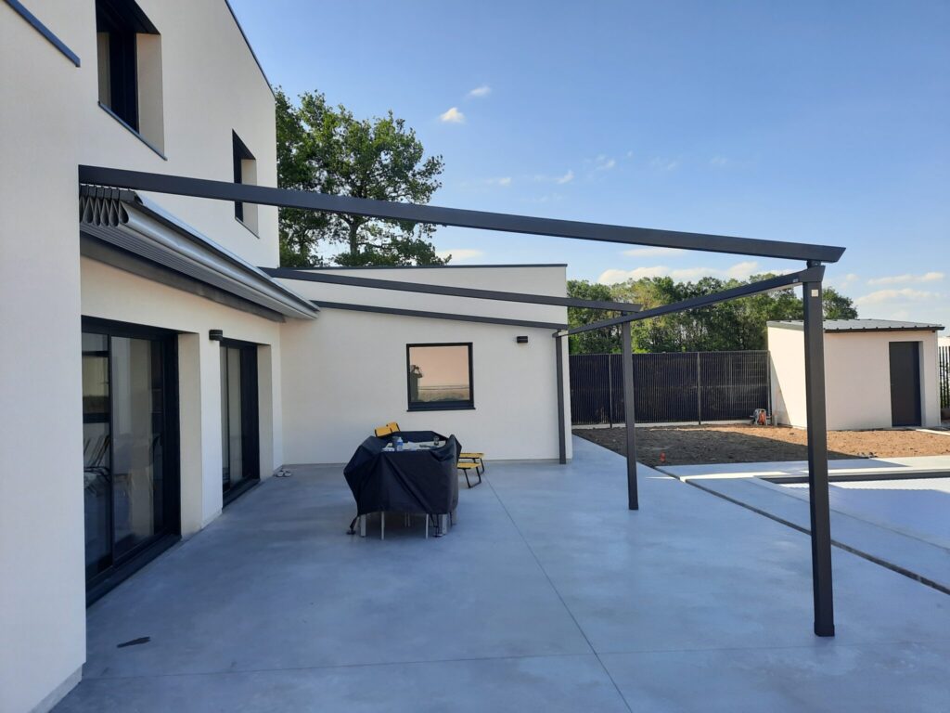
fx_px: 686
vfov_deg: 54.9
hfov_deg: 69.4
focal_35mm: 25
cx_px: 475
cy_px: 356
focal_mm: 4.6
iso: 32
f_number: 2
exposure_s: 1/600
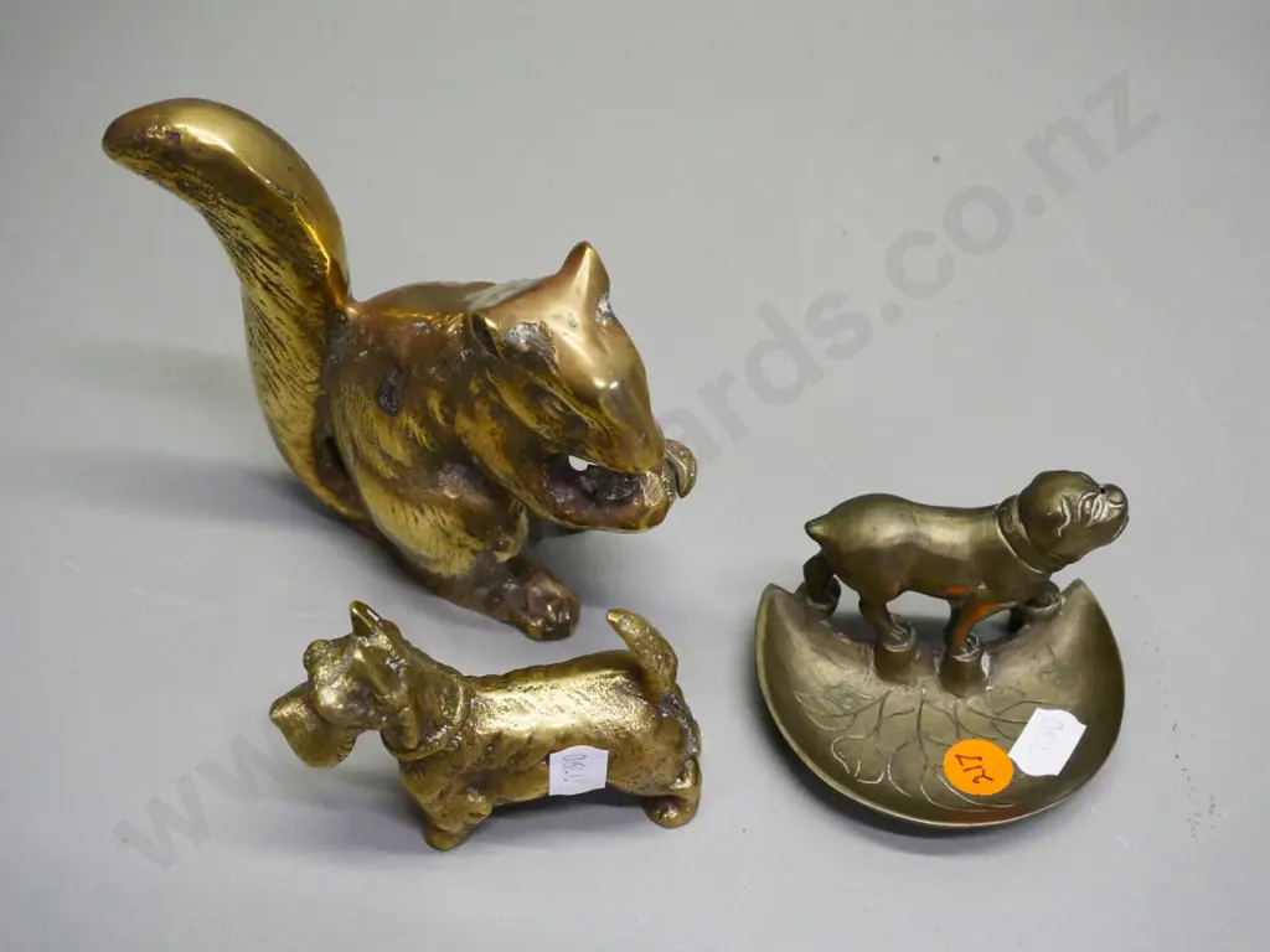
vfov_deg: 32.9
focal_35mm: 44
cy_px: 476
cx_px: 635
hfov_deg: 42.9
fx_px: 1614
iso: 3200
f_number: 5.6
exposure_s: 1/200
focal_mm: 22
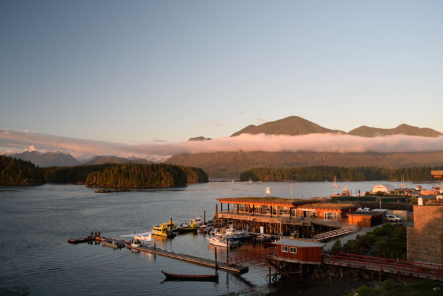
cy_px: 150
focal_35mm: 28
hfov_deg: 65.5
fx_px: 345
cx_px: 217
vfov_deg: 46.4
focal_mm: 18
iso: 400
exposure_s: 1/100
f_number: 5
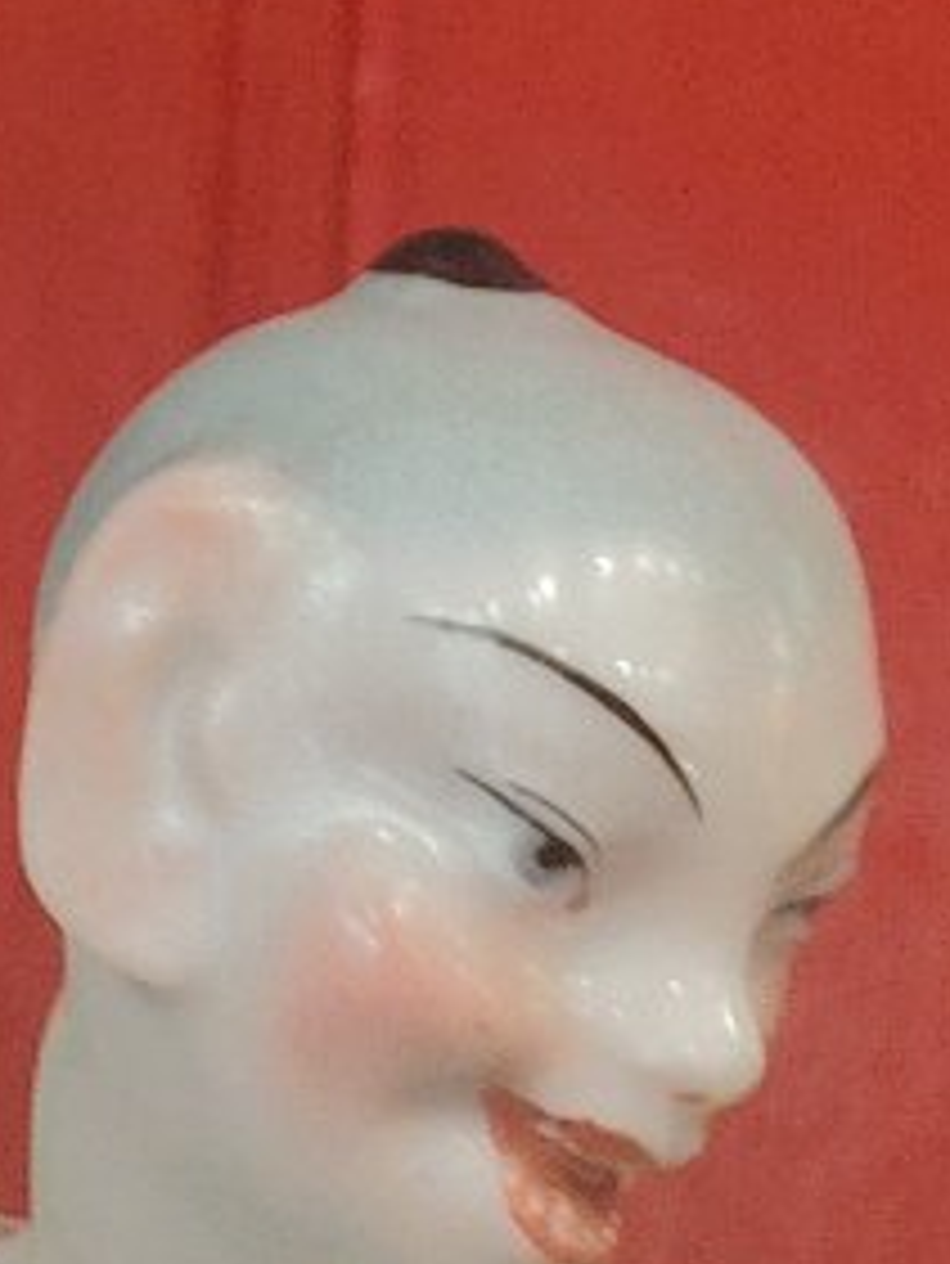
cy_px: 693
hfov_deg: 7.0
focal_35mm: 205
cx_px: -1031
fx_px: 7496
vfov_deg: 9.6
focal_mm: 5.25
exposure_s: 1/25
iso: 435
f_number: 4
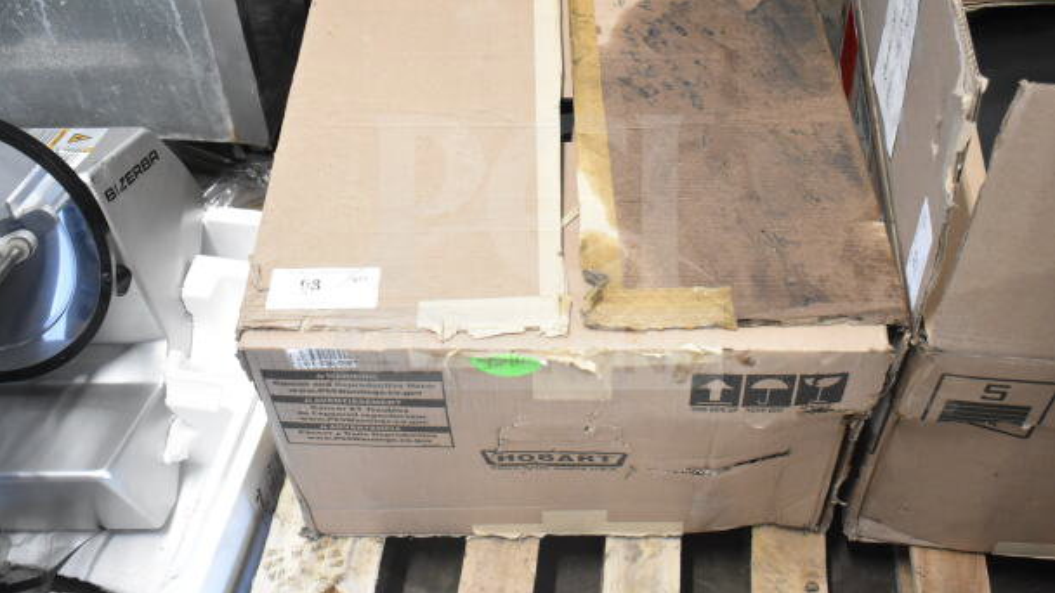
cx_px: 528
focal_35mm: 41
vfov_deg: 29.0
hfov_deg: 49.4
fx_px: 1147
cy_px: 252
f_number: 4
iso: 3200
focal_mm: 26
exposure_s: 1/40
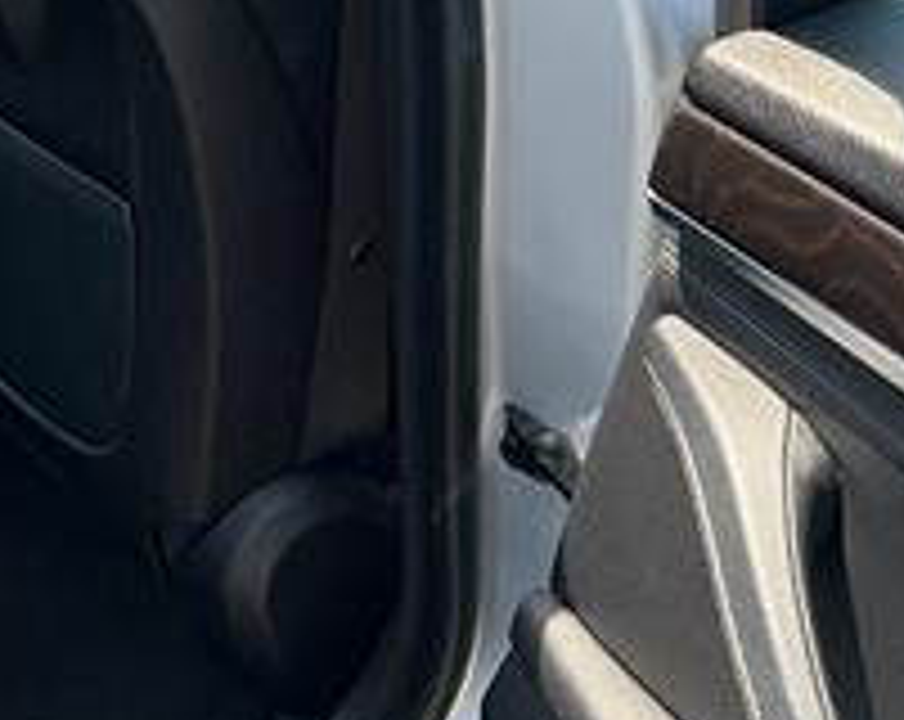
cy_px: -9
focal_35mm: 81
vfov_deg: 18.4
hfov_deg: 20.1
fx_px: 2163
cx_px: -477
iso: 64
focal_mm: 5.96
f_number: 1.6
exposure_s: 1/492
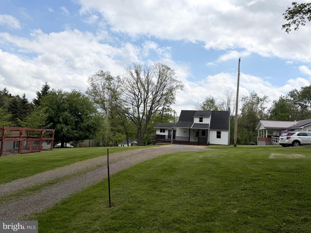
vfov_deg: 56.8
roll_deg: -2.9
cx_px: 156
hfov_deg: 71.6
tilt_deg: +3.9
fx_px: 216
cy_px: 116
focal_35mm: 24
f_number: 1.78
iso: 80
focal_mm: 6.76
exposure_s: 1/10309
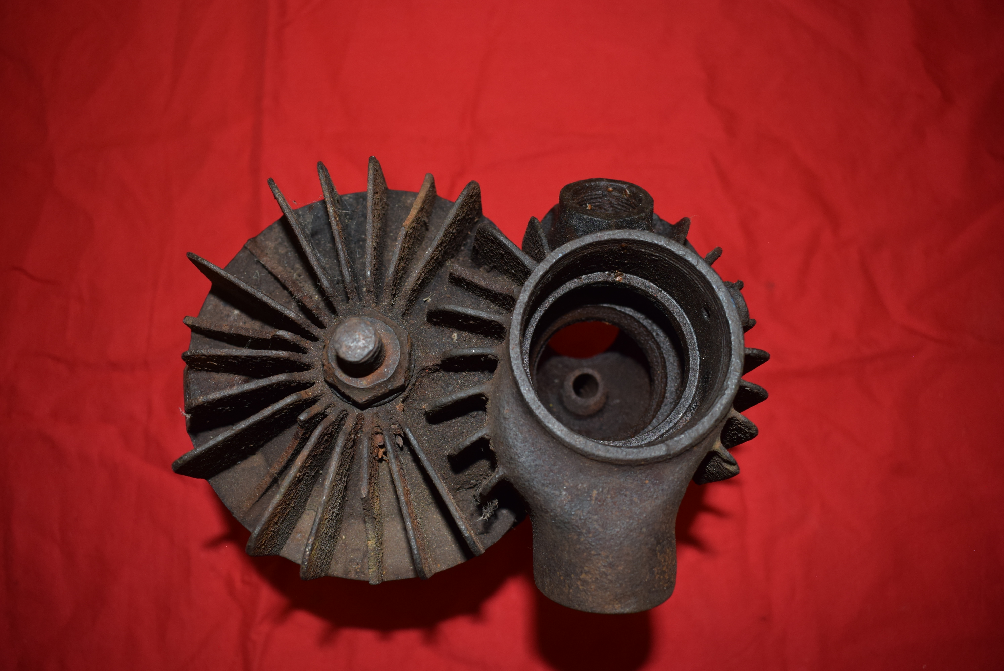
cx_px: 502
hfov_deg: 61.9
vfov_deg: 43.7
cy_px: 336
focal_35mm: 30
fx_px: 837
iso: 400
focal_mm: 20
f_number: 5
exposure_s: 1/200
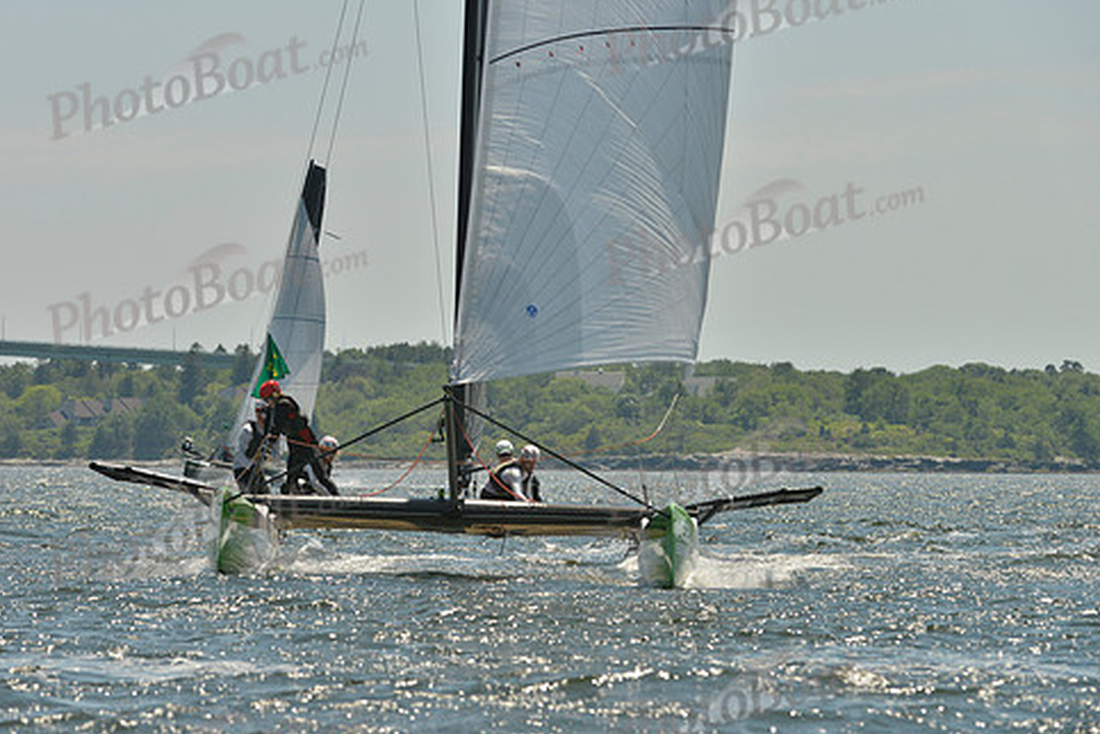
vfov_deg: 5.7
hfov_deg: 8.6
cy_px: 377
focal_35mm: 240
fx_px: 7333
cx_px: 487
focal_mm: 200
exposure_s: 1/1600
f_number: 7.1
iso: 280
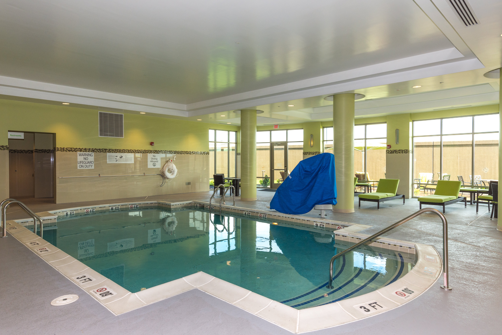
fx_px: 314
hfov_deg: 77.3
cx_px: 251
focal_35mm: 22
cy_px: 168
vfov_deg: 56.1
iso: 320
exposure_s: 1/100
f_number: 5.6
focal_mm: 15
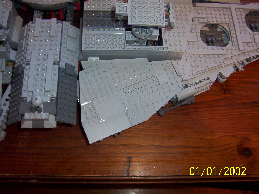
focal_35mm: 36
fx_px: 269
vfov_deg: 39.7
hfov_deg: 51.4
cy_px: 97
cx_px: 130
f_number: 2.76
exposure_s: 1/30
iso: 140
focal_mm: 5.54
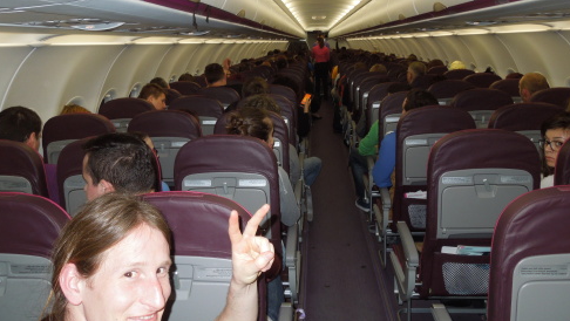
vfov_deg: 41.3
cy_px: 124
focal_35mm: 28
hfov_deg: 67.9
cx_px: 285
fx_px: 423
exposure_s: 1/30
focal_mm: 4.5
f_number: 3.3
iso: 200
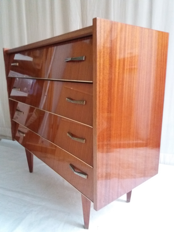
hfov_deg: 49.7
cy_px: 116
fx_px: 188
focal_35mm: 28
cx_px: 87
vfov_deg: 63.4
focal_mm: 3.7
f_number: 1.9
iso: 640
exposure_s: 1/17
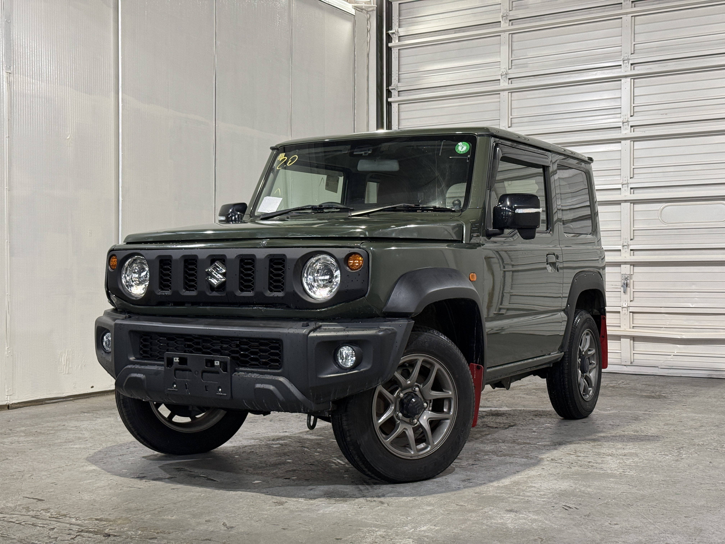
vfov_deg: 30.3
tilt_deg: +0.5
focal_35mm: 48
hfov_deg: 39.7
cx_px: 362
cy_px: 272
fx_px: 1005
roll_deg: -0.4
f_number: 1.78
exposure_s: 1/60
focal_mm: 6.76
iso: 125
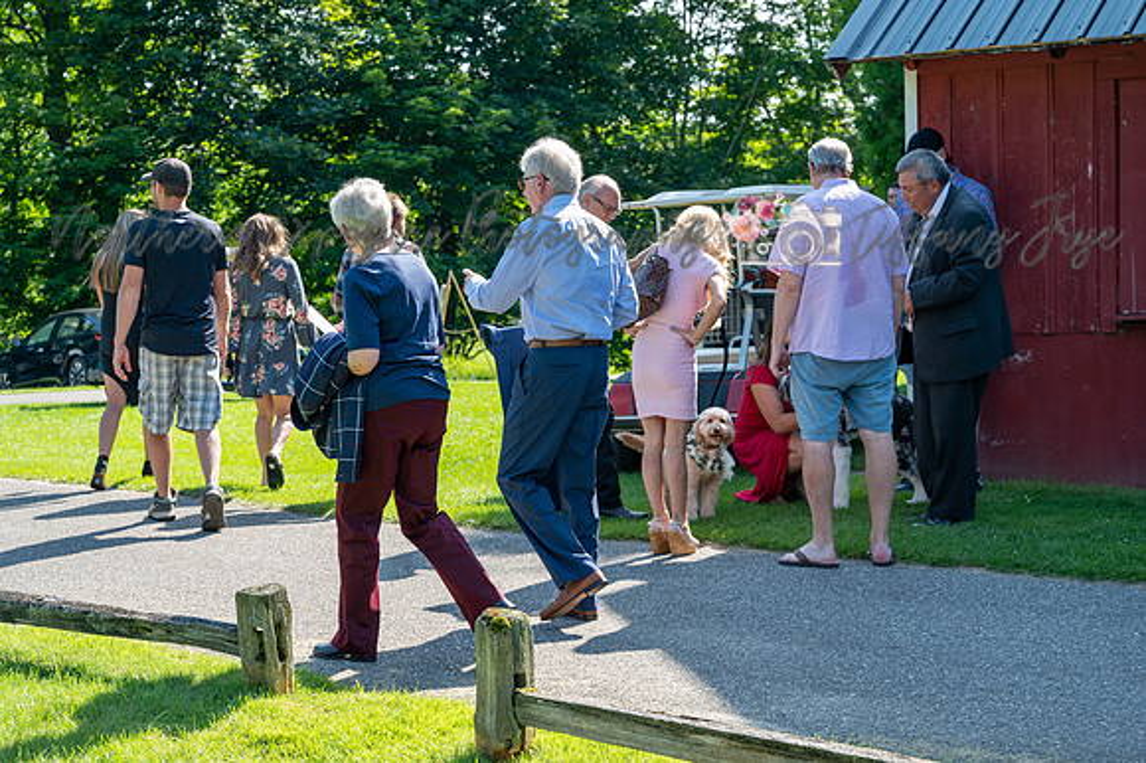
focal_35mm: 63
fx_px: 2004
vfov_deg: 21.5
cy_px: 382
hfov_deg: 31.9
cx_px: 573
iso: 200
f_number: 5.6
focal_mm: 63
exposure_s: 1/250
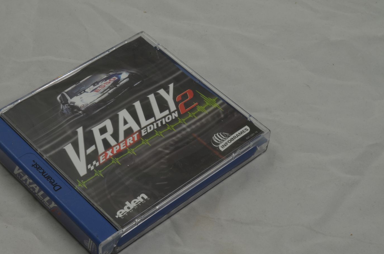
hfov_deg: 25.6
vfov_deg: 17.2
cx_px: 139
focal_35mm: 79
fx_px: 841
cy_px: 147
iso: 100
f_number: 20
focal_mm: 40
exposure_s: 1/3
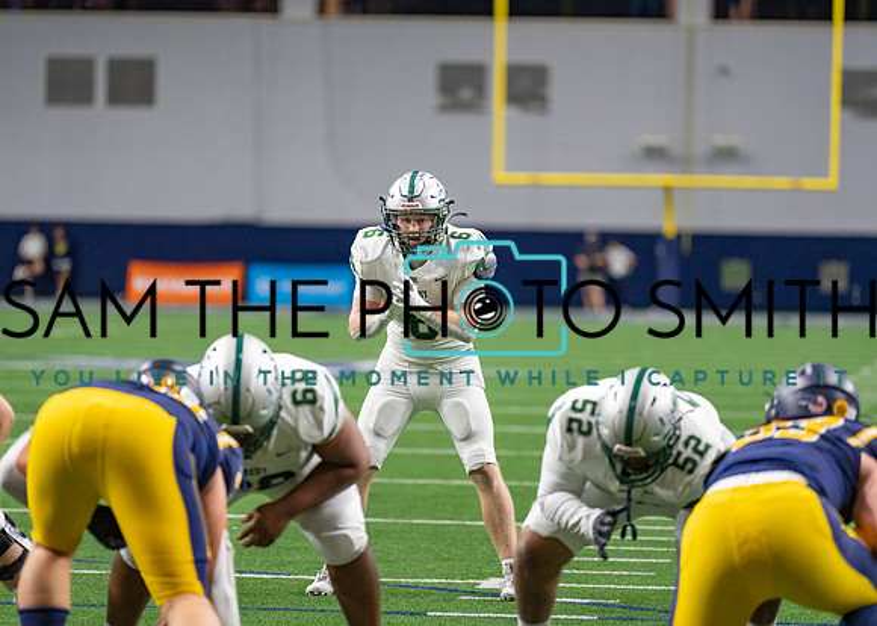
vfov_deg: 6.9
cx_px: 438
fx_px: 5219
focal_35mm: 210
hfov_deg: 9.6
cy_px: 313
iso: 3200
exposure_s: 1/1000
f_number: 2.8
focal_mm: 200
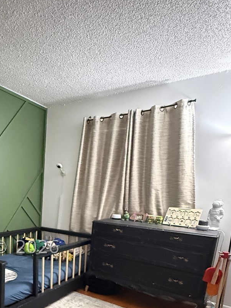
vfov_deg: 58.5
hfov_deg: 46.3
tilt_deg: -12.5
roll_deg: -3.3
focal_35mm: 28
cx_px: 37
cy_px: 247
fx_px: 249
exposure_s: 1/40
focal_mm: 2.22
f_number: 2.2
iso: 1250
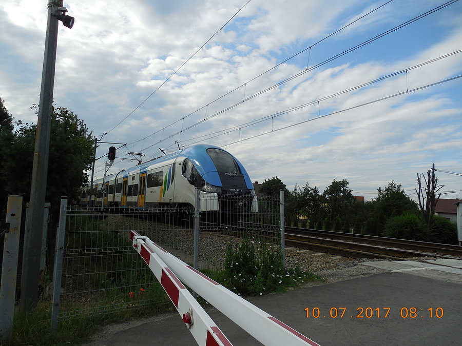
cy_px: 173
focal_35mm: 25
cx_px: 231
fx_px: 334
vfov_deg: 54.9
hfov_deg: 69.4
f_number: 3.3
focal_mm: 4.5
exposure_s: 1/1250
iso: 125
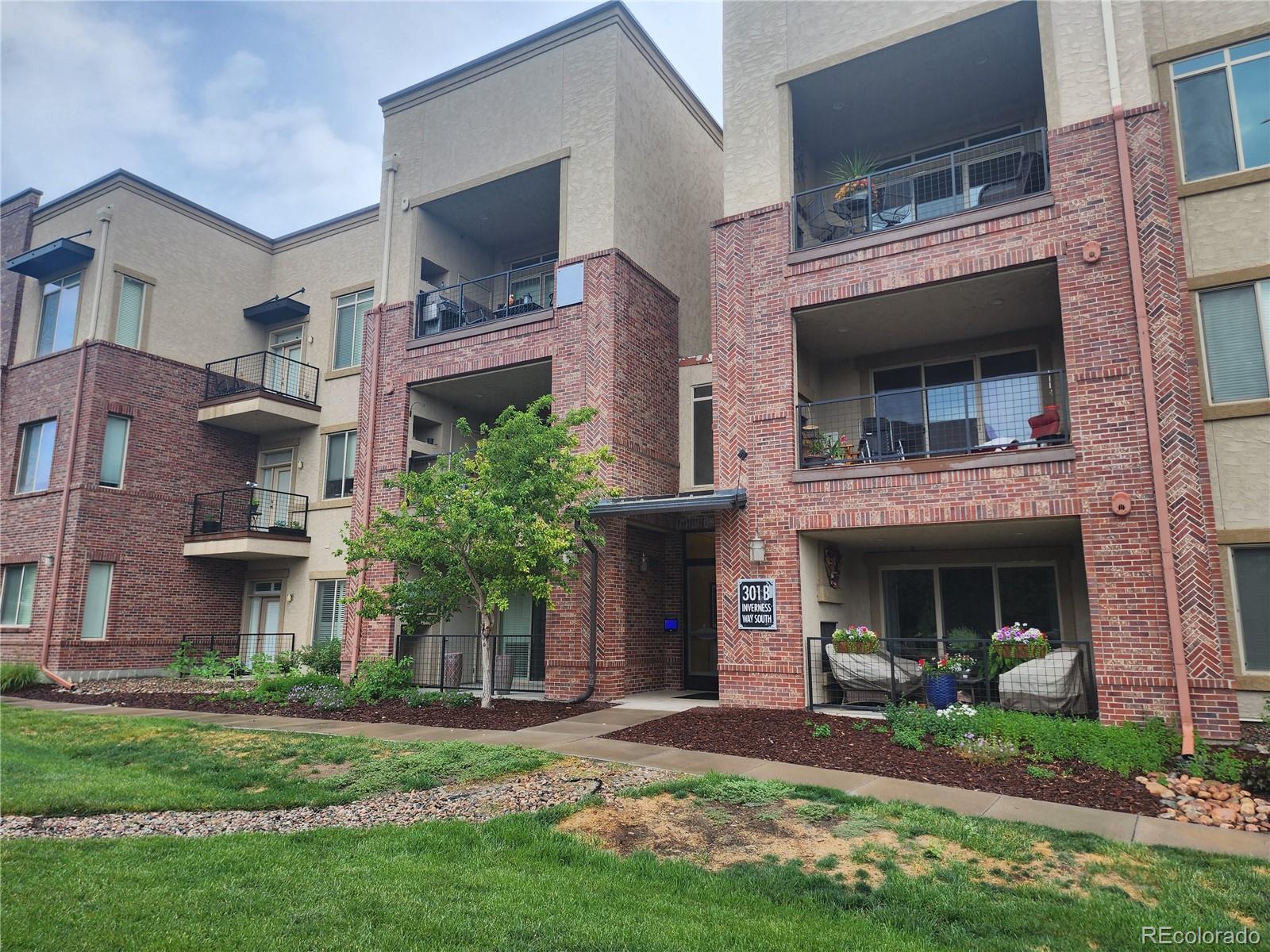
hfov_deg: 73.9
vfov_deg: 58.9
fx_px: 844
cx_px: 635
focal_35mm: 23
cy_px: 476
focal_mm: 6.4
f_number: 1.8
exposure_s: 1/192
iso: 12
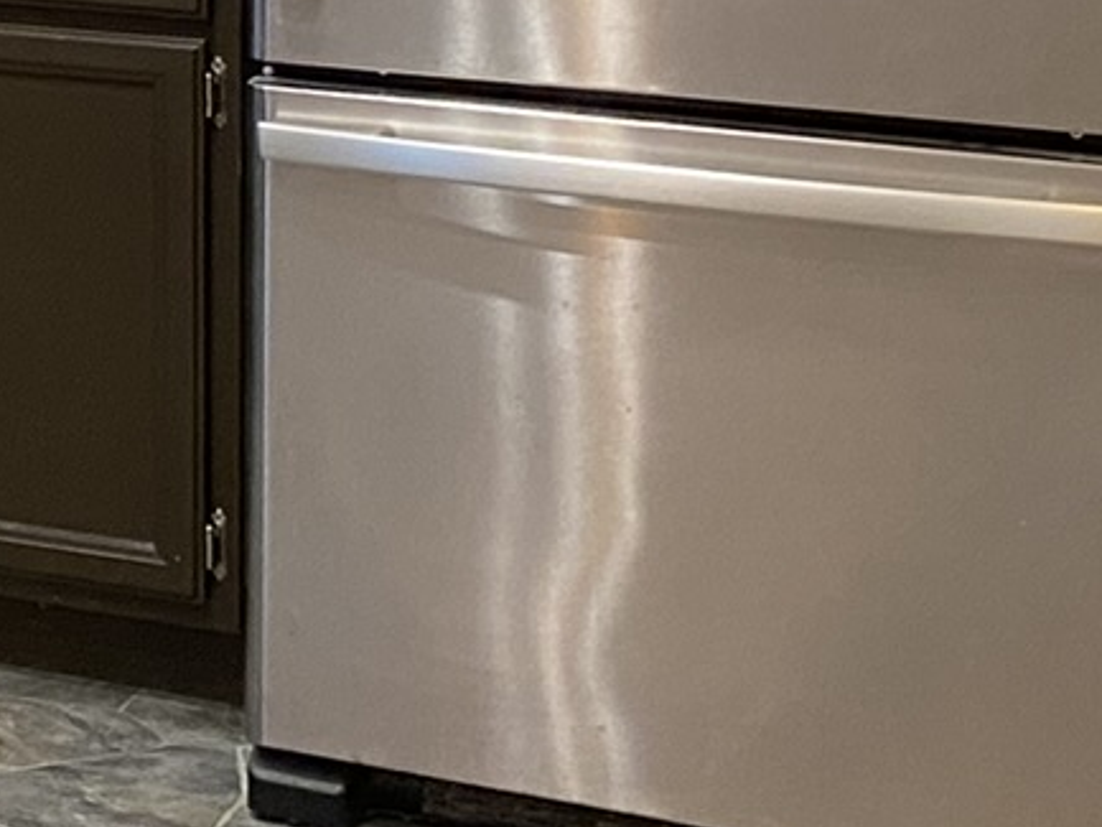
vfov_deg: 11.4
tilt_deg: -2.9
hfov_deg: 13.0
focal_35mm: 123
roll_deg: +0.3
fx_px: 3917
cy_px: -496
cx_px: -1377
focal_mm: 4.25
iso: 320
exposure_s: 1/60
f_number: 1.8
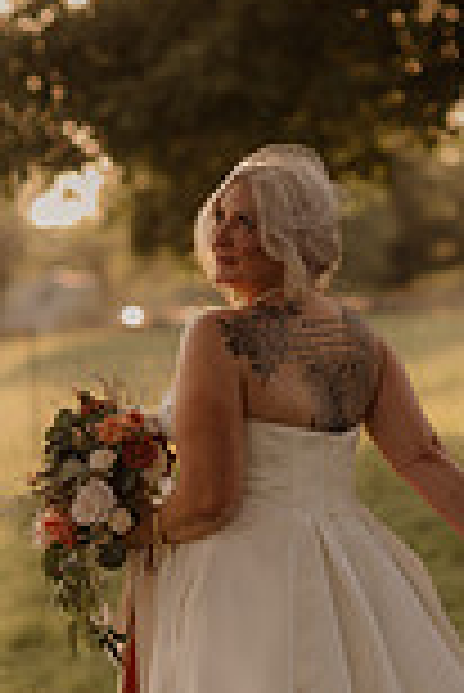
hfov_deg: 9.4
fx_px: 2816
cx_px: 423
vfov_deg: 14.0
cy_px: 513
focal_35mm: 146
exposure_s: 1/640
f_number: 2.8
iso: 200
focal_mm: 50
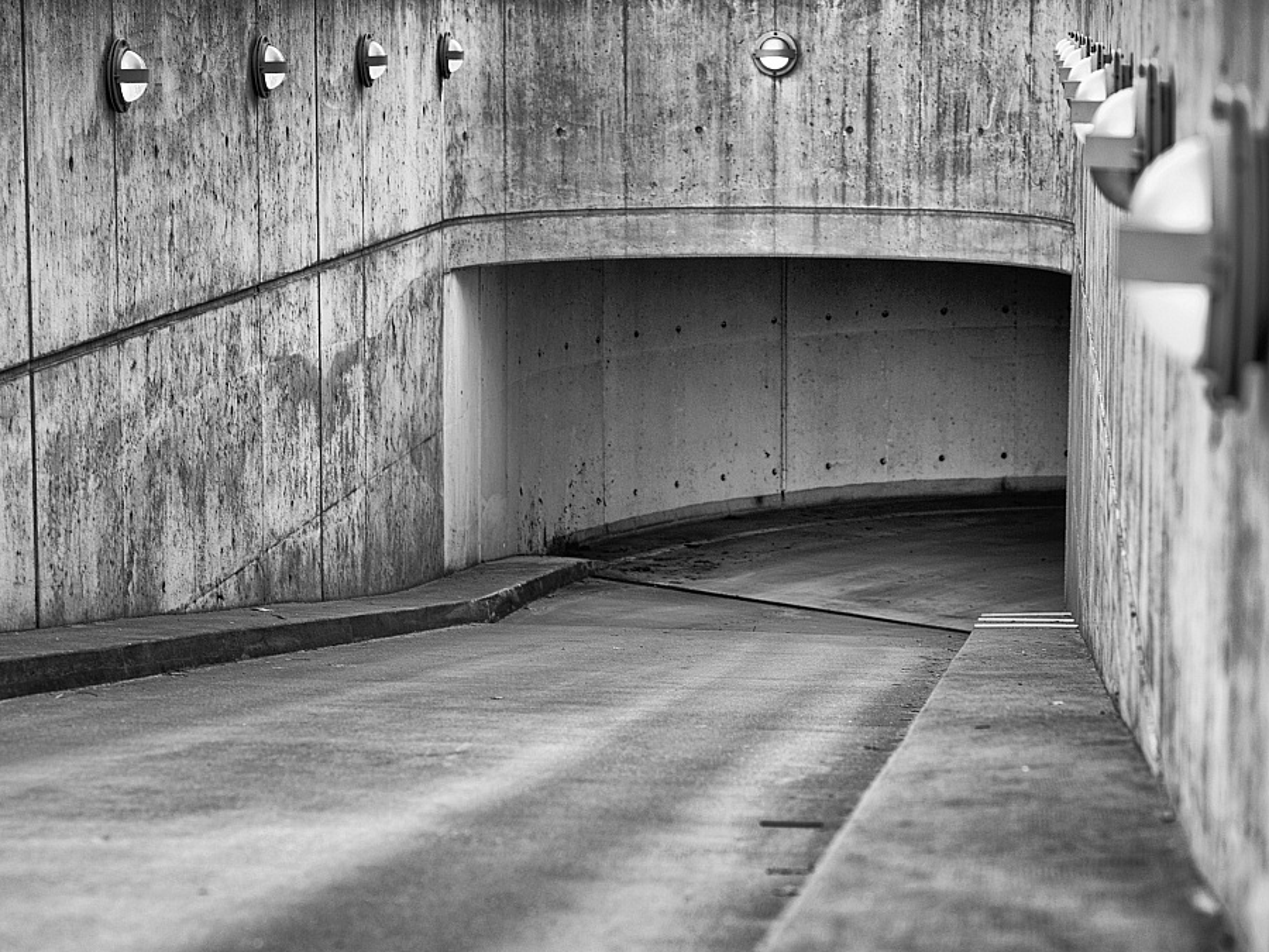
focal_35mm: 93
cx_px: 574
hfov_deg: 21.1
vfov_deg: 15.9
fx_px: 3409
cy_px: 475
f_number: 5
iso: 200
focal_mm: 85
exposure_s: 1/60
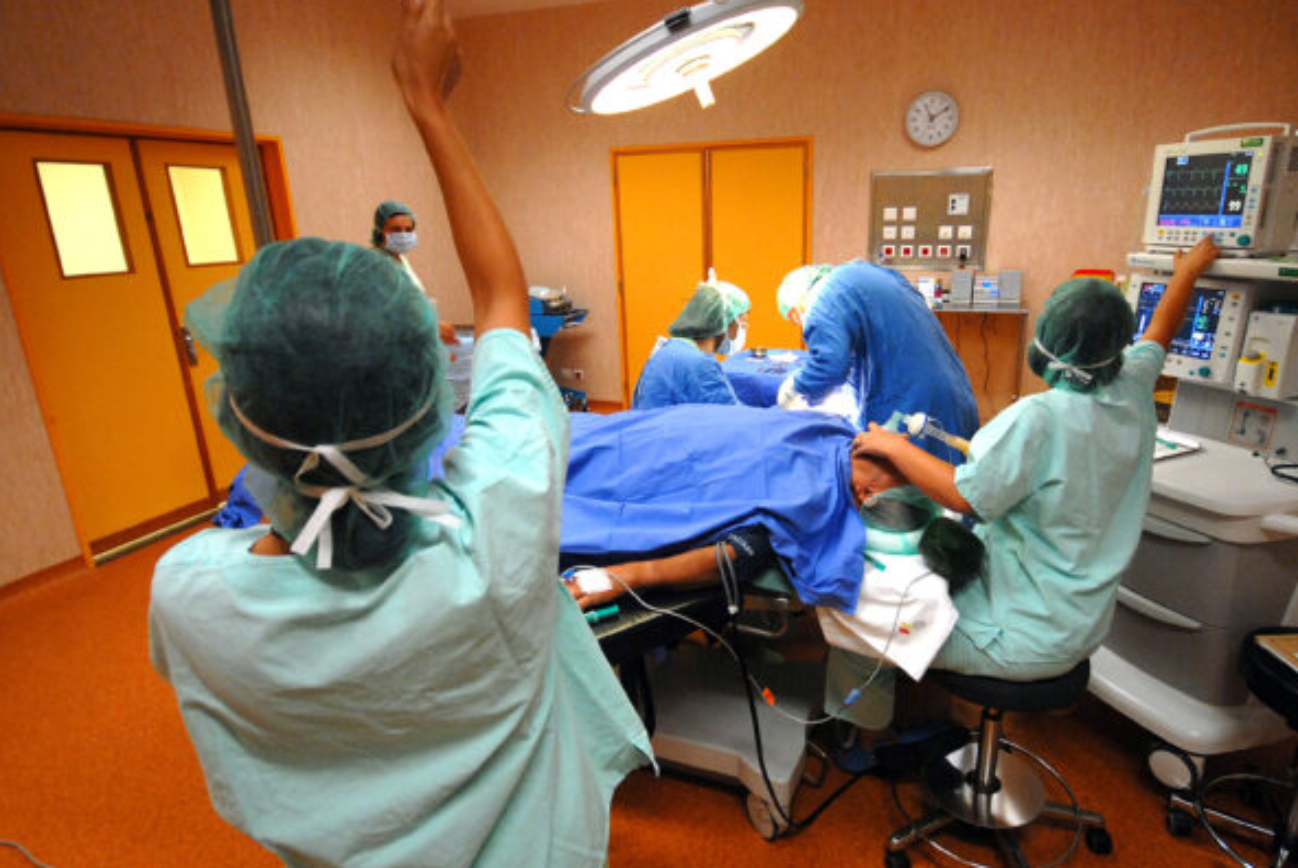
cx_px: 715
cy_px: 414
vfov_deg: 64.6
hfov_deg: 86.6
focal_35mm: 19
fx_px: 686
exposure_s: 1/60
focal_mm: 10
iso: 400
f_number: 4.5
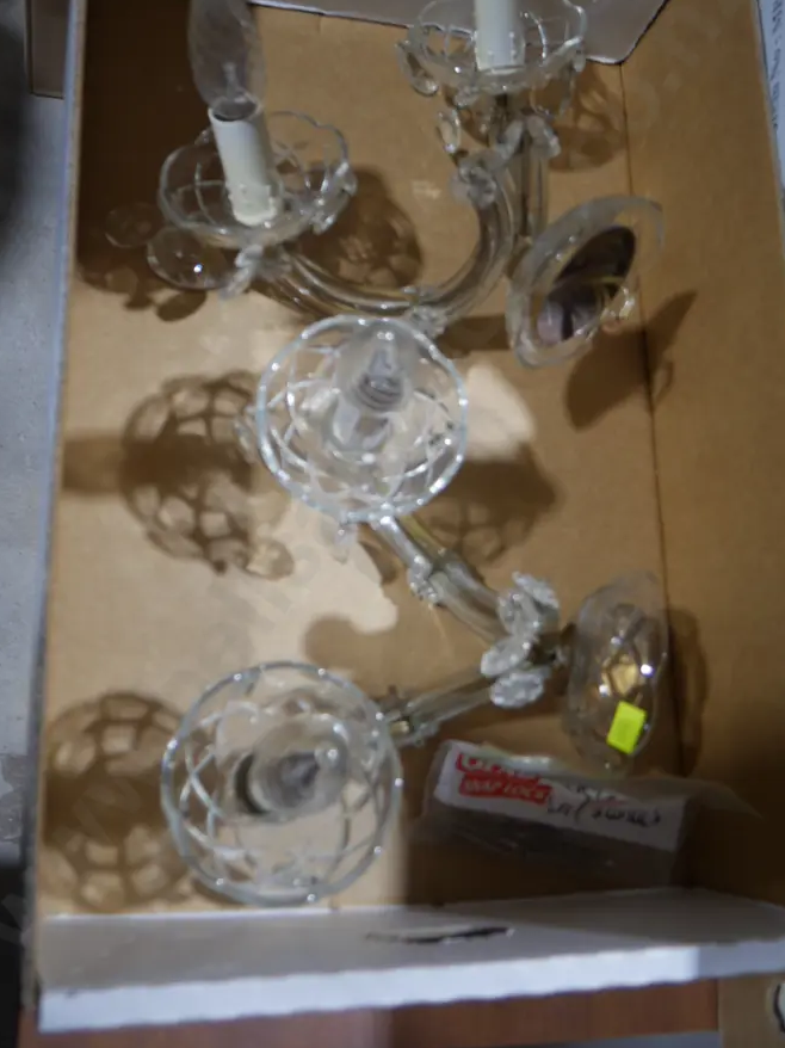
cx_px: 366
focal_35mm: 35
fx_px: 1059
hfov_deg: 40.7
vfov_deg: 52.5
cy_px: 458
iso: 200
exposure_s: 1/60
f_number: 3.6
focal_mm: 15
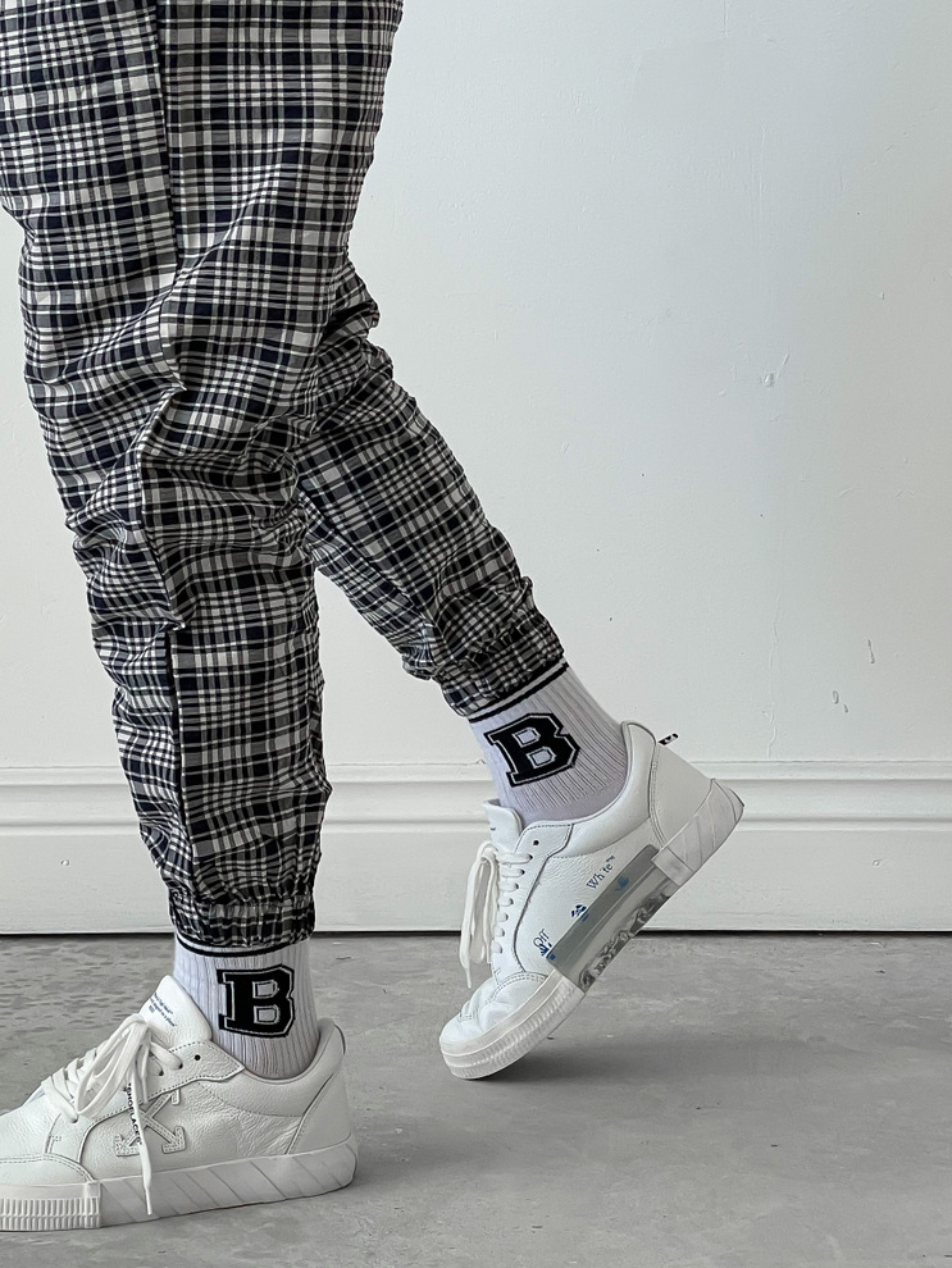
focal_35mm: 84
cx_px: 206
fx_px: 3079
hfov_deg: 17.4
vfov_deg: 23.2
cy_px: 407
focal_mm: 6
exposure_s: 1/120
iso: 100
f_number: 2
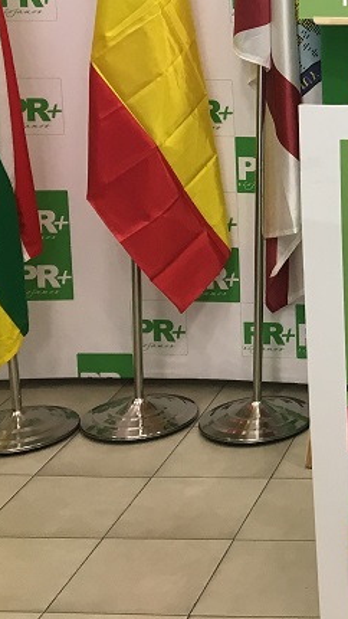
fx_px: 1213
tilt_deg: -9.3
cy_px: 82
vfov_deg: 27.7
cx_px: 603
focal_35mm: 74
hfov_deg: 14.6
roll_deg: -1.3
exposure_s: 1/33
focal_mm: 4.15
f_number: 2.2
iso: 40
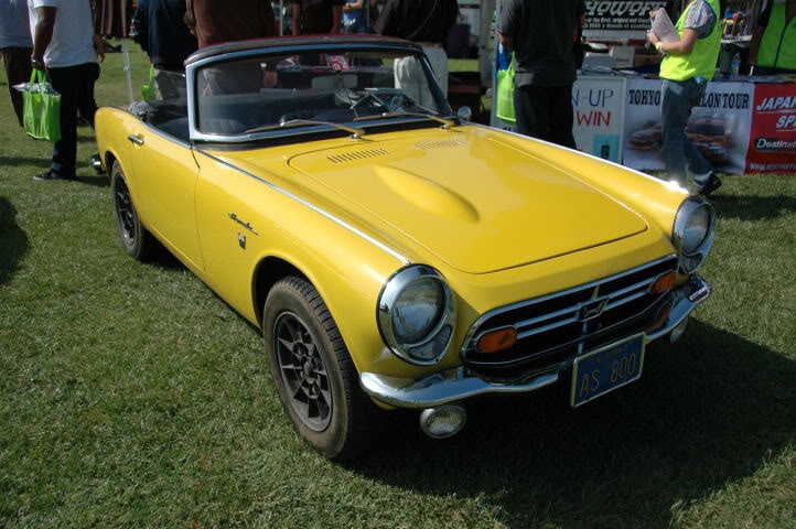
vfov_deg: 43.5
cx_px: 398
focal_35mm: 30
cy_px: 264
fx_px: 663
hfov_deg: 62.0
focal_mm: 20
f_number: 4.5
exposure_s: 1/2000
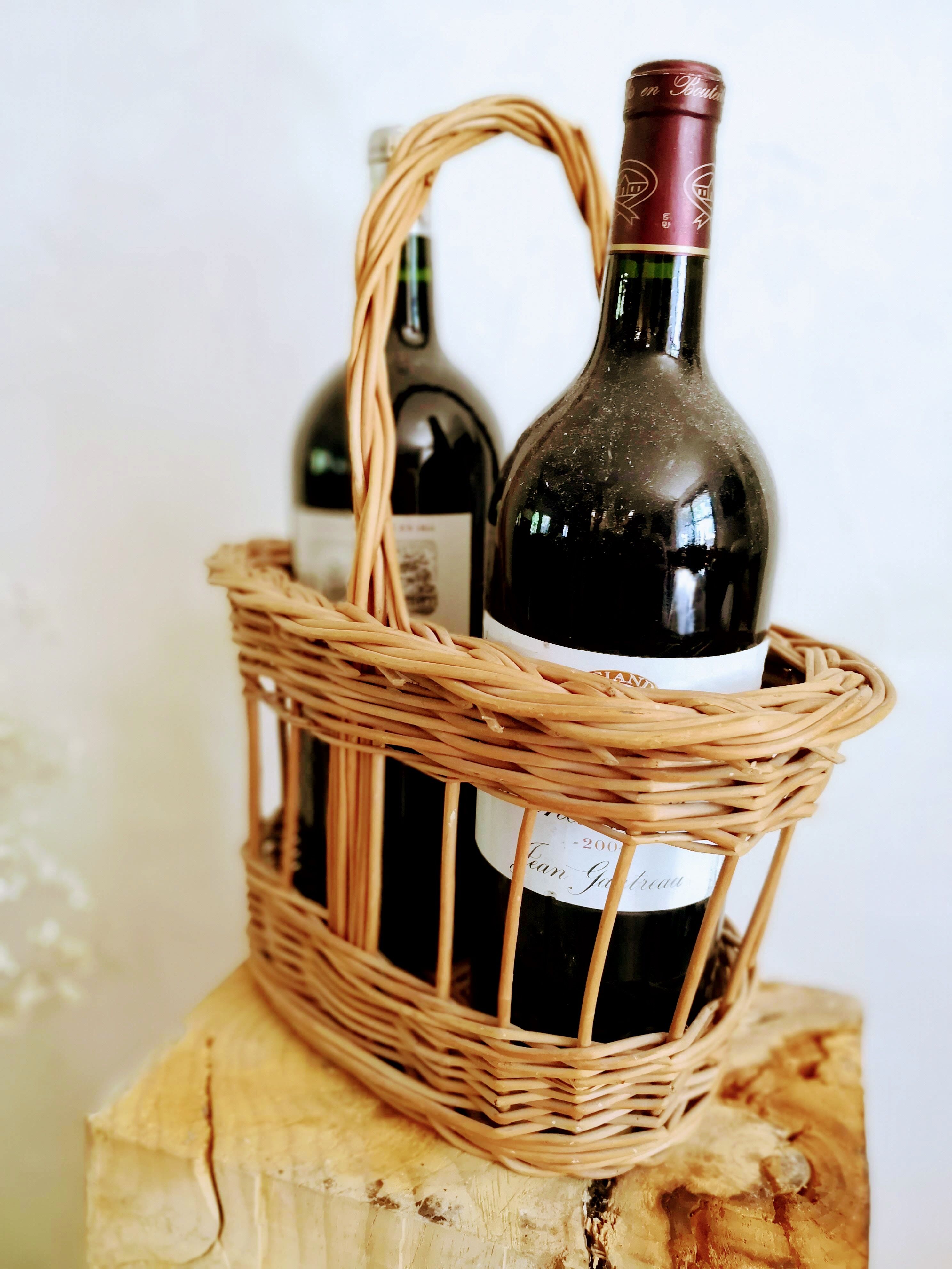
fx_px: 990
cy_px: 634
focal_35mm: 27
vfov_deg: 65.3
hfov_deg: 51.4
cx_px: 476
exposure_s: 1/33.3
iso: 320
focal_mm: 3.95
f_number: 4
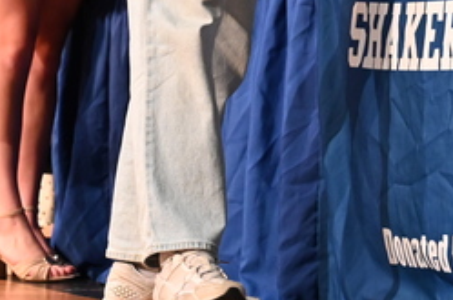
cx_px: 433
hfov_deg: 8.6
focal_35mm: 239
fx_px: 3002
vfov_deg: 5.6
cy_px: -241
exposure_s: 1/125
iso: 2800
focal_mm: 58
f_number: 4
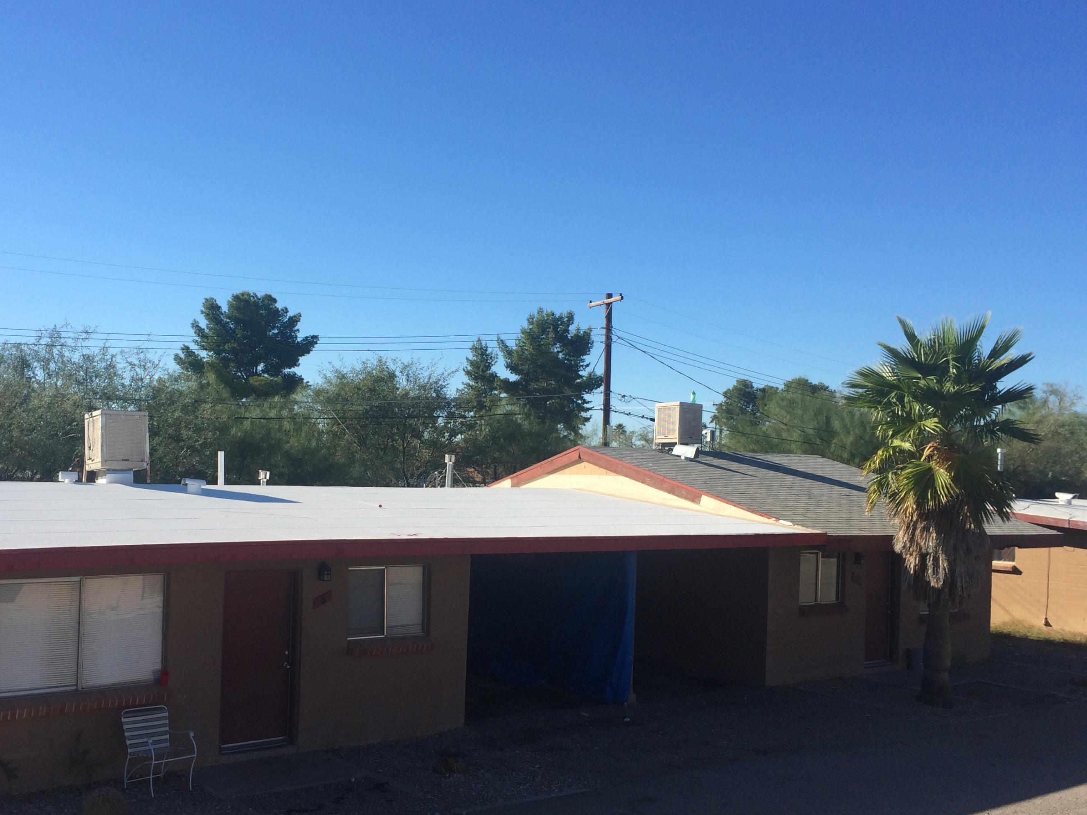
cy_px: 463
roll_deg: -0.1
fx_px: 1131
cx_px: 445
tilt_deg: -1.2
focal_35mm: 36
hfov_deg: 51.1
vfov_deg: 39.6
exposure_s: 1/1786
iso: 32
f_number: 2.2
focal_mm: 4.15
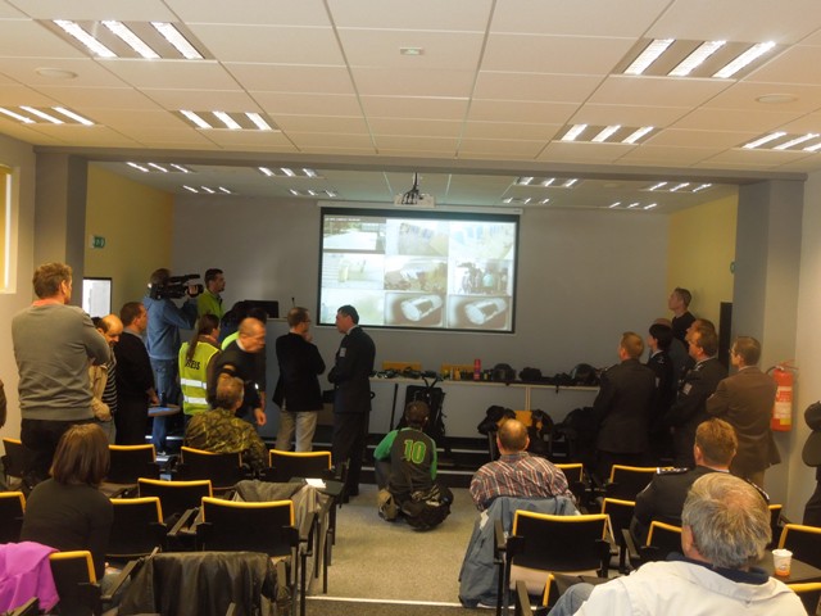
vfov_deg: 40.7
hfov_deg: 52.6
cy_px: 308
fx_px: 830
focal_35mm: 35
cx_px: 410
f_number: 3.7
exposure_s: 1/30
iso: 500
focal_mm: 6.3
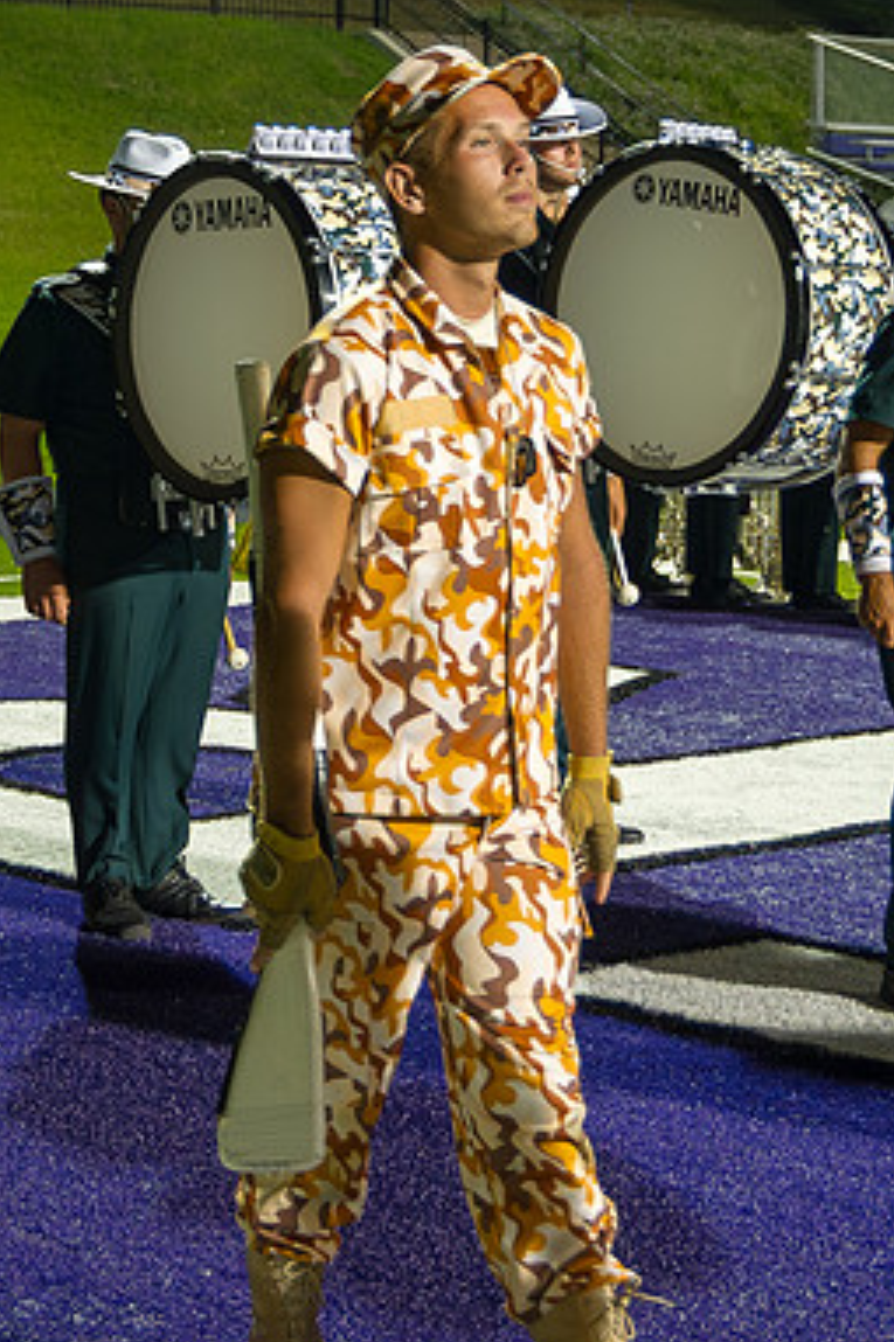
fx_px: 3467
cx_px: 394
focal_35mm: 93
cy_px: 468
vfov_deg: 21.8
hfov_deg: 14.7
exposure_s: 1/160
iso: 2500
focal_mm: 42
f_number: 4.5
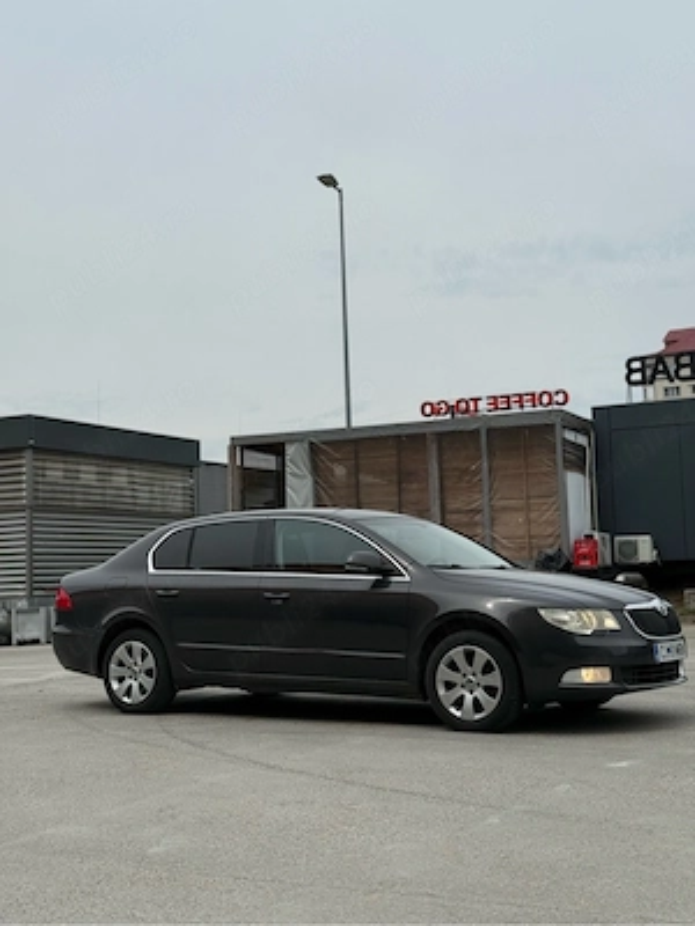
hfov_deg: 30.3
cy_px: 463
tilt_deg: +6.3
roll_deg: +1.5
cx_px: 348
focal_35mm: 48
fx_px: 1285
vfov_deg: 39.7
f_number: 1.78
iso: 64
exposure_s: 1/8772
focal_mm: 6.76
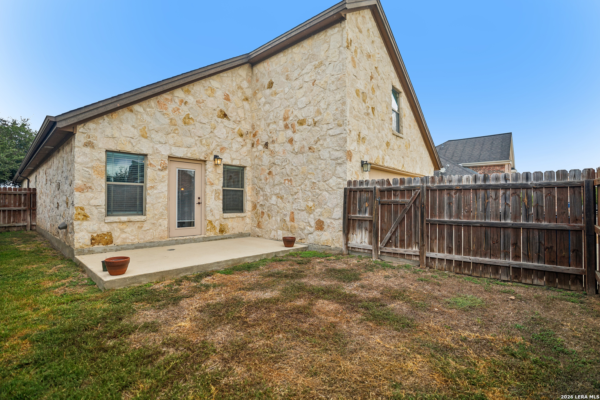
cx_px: 300
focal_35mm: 16
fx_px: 267
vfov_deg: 73.7
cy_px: 200
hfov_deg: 96.7
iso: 200
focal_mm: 16
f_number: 2.8
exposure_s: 1/640
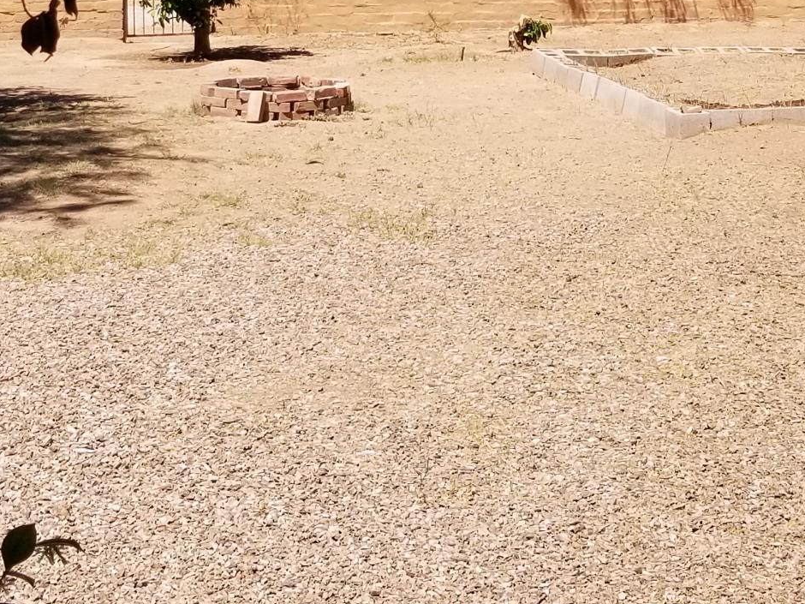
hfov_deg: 23.5
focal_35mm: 83
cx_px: 516
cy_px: 21
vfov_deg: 17.4
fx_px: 1930
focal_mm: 4.25
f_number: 1.7
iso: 50
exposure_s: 1/2560
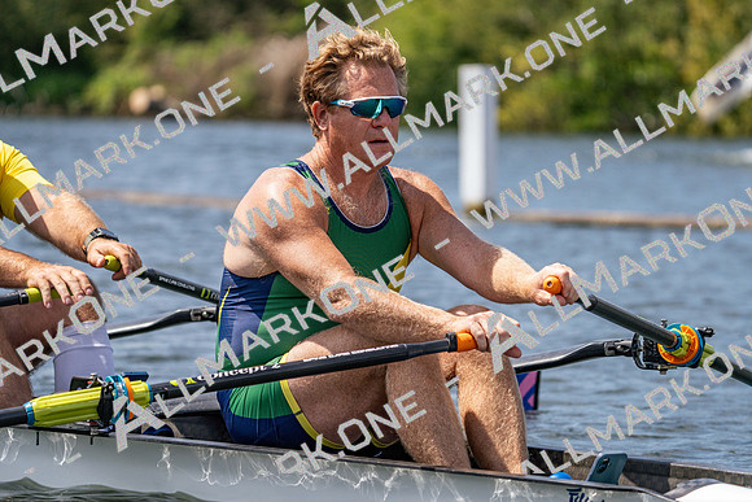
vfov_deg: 5.7
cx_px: 376
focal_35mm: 241
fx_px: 5035
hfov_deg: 8.5
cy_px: 251
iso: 250
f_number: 5.6
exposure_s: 1/2000
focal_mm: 241
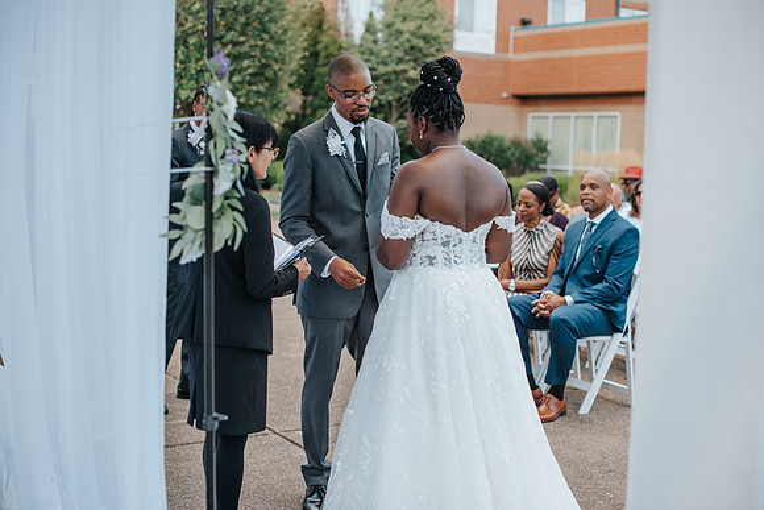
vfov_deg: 27.0
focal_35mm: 50
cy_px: 255
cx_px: 382
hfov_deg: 39.6
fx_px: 1061
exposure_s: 1/1000
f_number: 2.5
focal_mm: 50
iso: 200
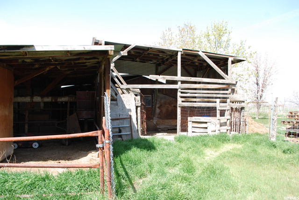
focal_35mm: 27
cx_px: 150
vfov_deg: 48.0
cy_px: 100
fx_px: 224
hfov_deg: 67.3
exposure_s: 1/125
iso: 100
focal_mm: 18
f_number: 5.6
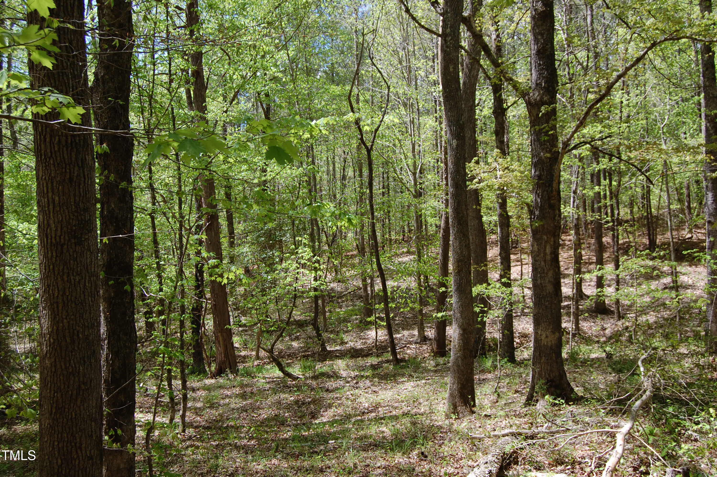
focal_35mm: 36
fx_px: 716
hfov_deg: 53.2
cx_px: 358
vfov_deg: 36.8
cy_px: 238
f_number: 7.1
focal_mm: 24
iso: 200
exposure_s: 1/200
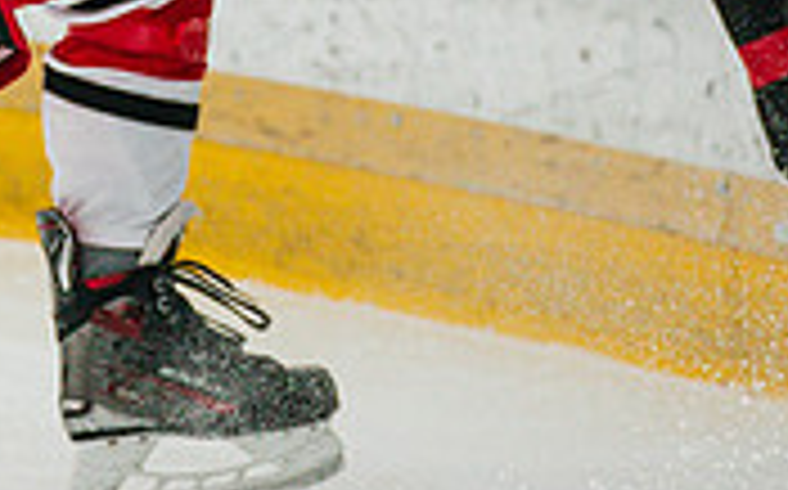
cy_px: -43
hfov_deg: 2.2
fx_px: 20940
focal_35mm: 976
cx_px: 393
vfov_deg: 1.3
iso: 1600
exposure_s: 1/1000
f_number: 4
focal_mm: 221
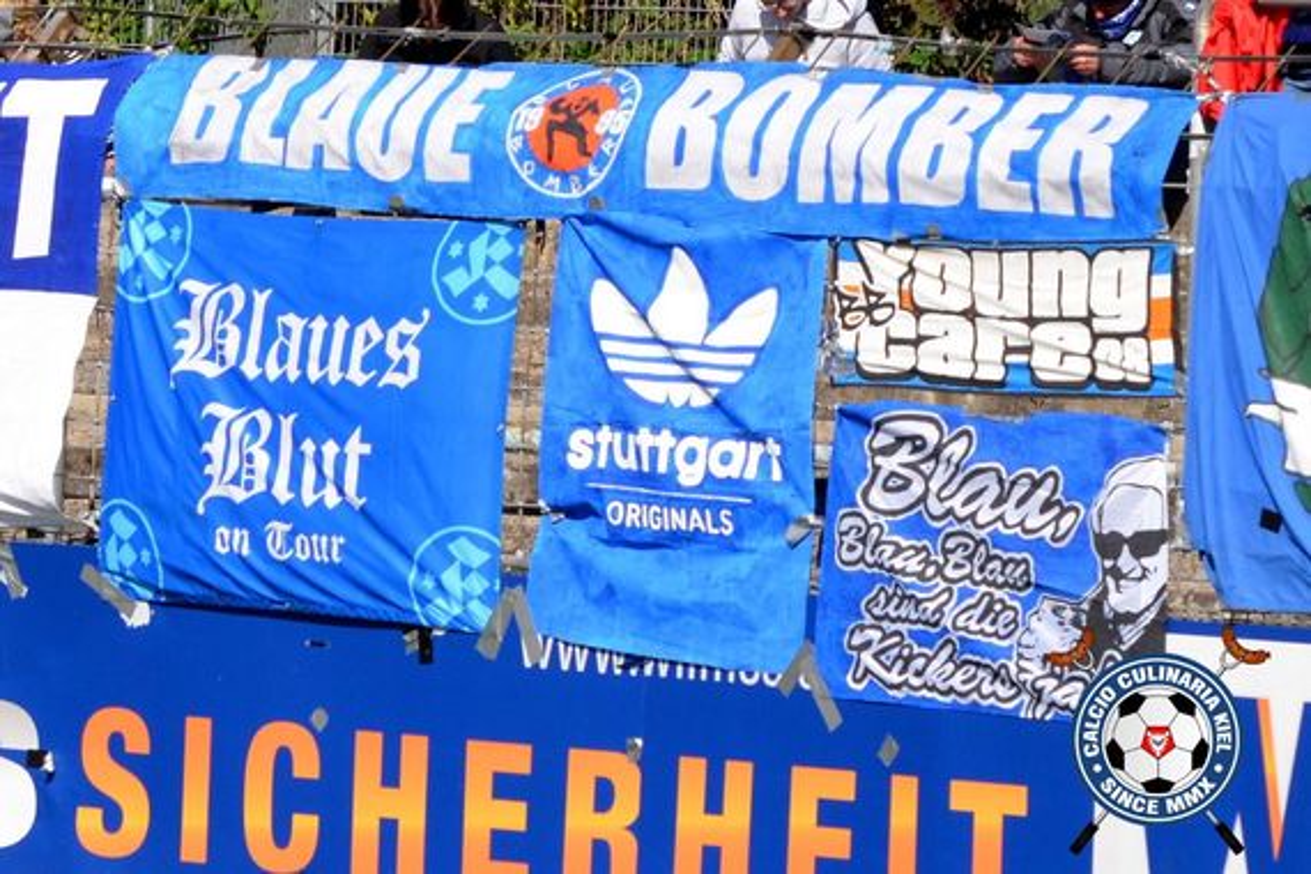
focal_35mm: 150
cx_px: 656
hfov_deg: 13.7
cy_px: 437
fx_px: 5462
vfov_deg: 9.1
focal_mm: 100
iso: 400
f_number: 7.1
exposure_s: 1/1600
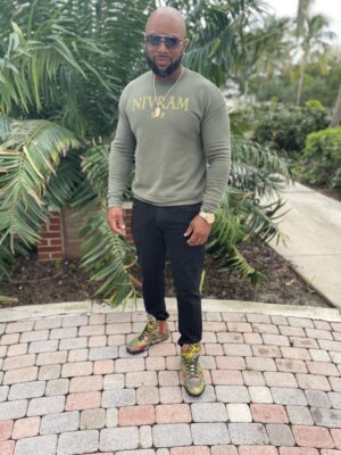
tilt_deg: -18.6
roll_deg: -3.0
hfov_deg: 53.1
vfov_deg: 67.3
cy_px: 228
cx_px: 170
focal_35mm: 26
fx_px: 341
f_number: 1.6
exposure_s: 1/413
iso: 32
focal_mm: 4.2
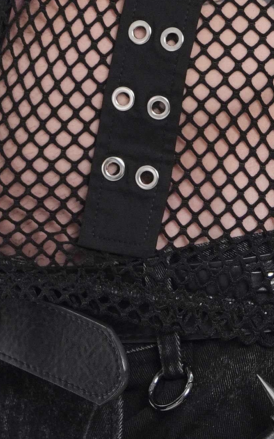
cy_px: -309
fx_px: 3107
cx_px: 160
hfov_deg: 5.0
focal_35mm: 260
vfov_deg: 7.8
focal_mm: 48
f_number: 4
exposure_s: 1/125
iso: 320
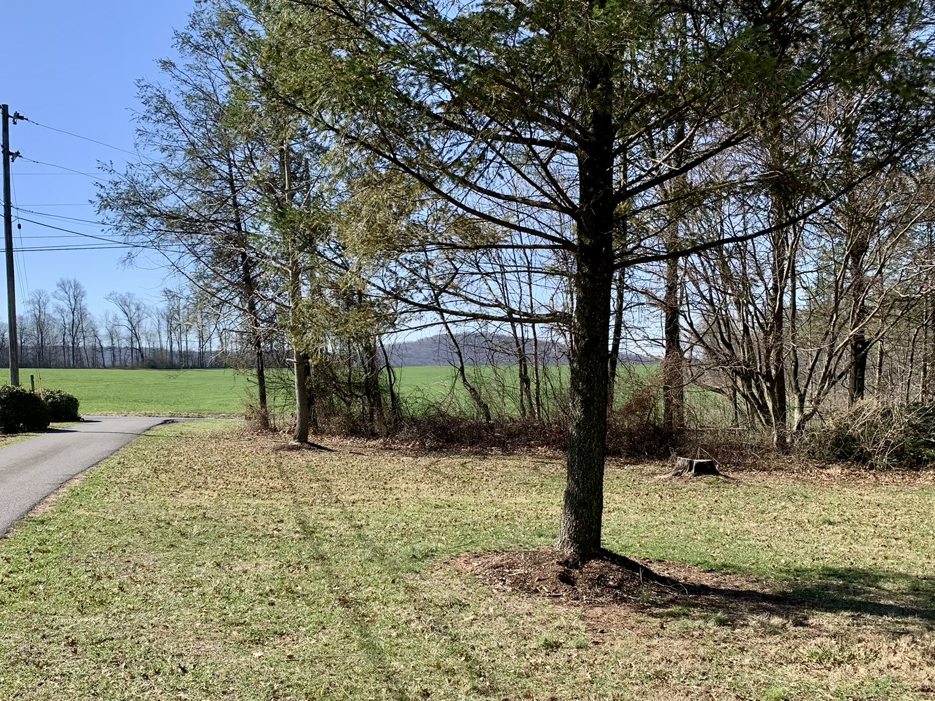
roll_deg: +0.6
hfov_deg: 52.5
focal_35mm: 35
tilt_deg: -1.5
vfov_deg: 40.4
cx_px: 414
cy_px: 436
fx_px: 945
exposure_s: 1/1314
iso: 25
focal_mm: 4.25
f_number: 1.8
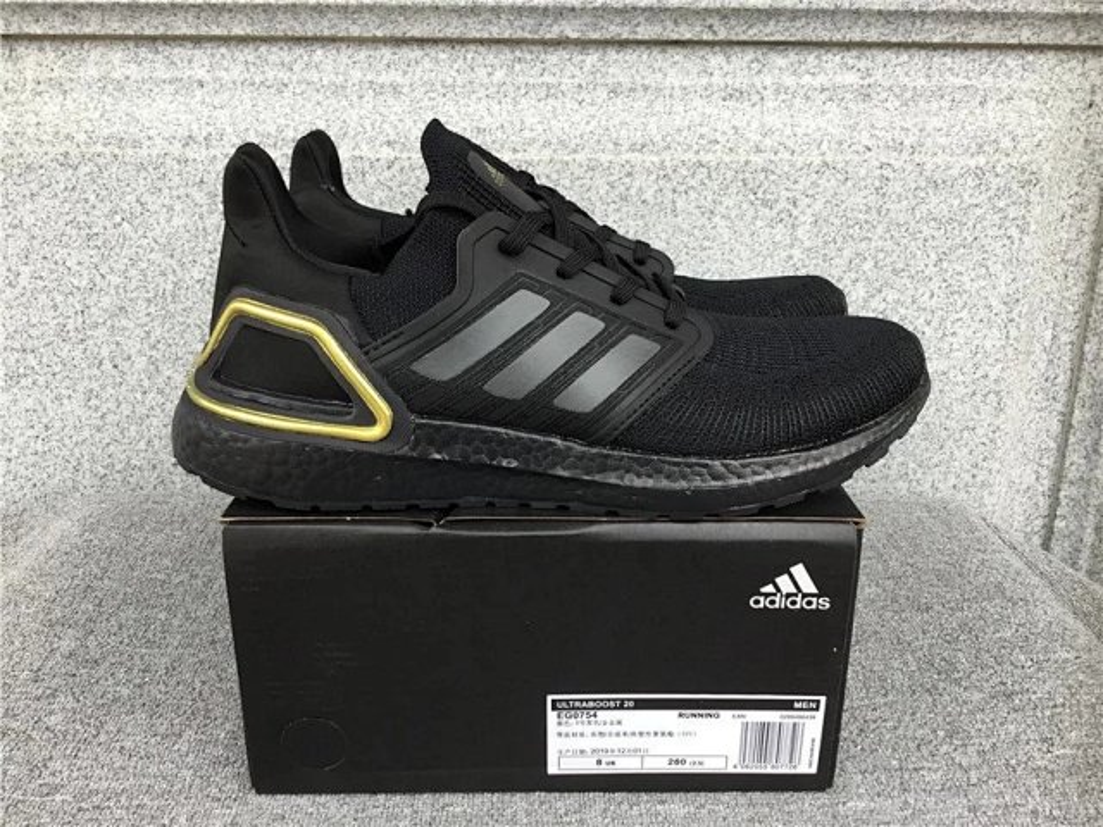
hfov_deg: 58.4
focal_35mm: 31
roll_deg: -0.1
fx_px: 988
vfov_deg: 45.4
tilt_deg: -17.9
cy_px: 414
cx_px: 552
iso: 25
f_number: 2.4
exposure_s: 1/125
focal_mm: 3.3
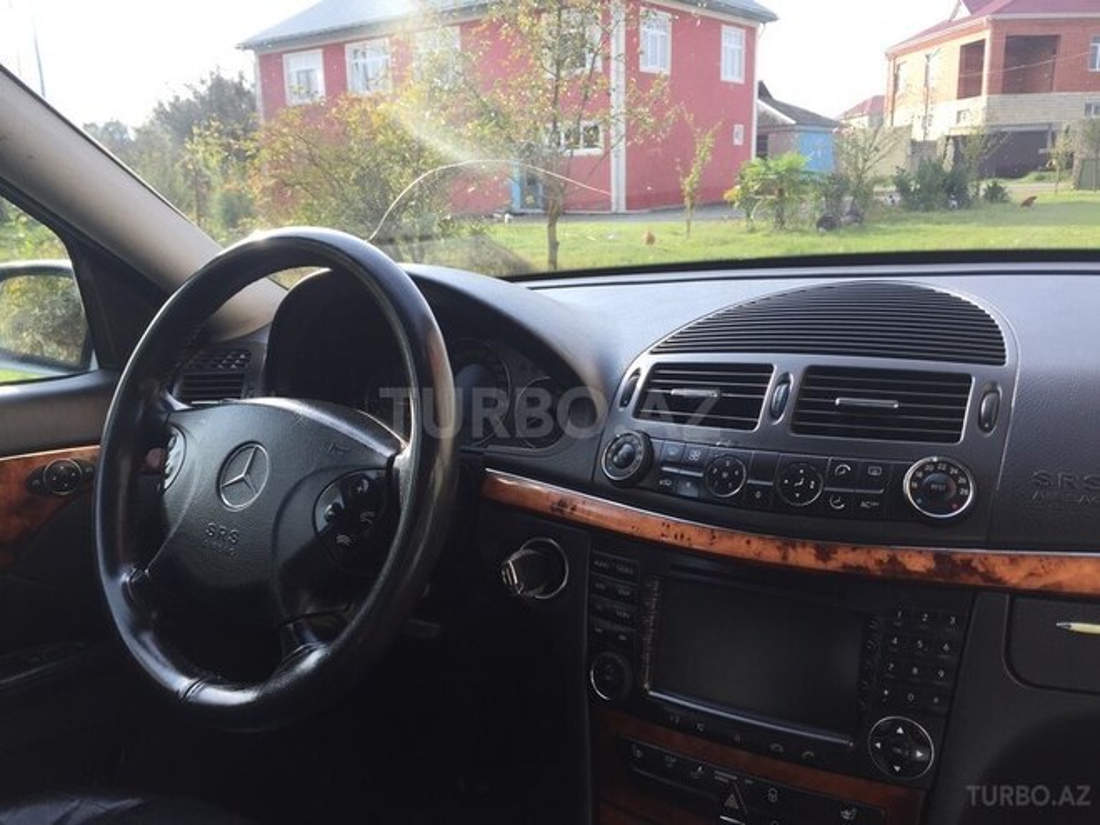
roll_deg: +1.0
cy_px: 412
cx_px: 550
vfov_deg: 48.2
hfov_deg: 61.7
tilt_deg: -11.7
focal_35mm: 29
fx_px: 922
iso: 32
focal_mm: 4.15
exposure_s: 1/215
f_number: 2.2
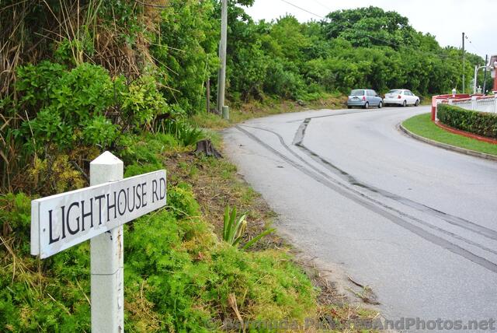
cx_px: 248
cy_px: 166
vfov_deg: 33.5
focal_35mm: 40
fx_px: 553
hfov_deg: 48.4
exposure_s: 1/200
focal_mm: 15.1
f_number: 4.2
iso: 100
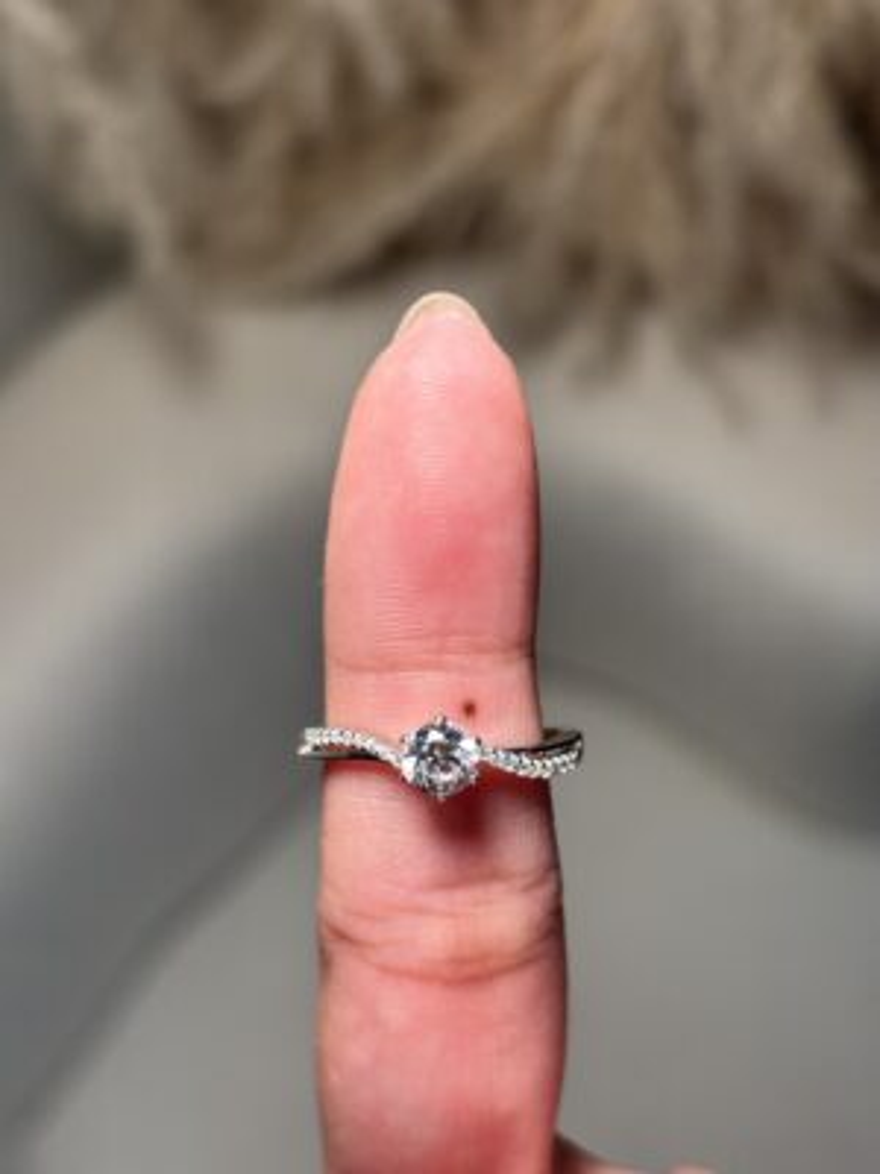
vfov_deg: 36.8
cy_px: 587
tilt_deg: -64.0
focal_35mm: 52
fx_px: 1763
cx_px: 440
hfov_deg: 28.0
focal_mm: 5.96
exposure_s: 1/71
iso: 50
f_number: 1.6
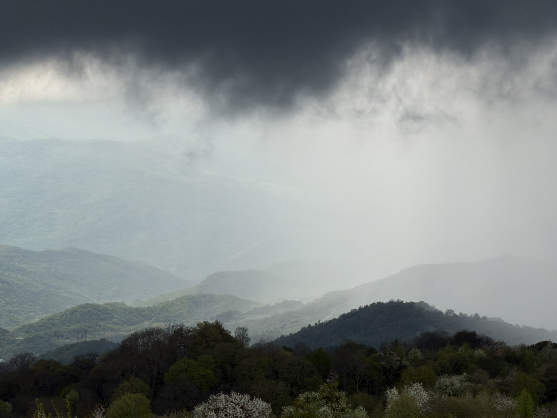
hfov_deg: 9.9
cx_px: 278
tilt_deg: -2.3
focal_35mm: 200
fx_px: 3218
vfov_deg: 7.4
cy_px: 209
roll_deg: -0.6
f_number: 2.8
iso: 50
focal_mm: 16.89
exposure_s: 1/631
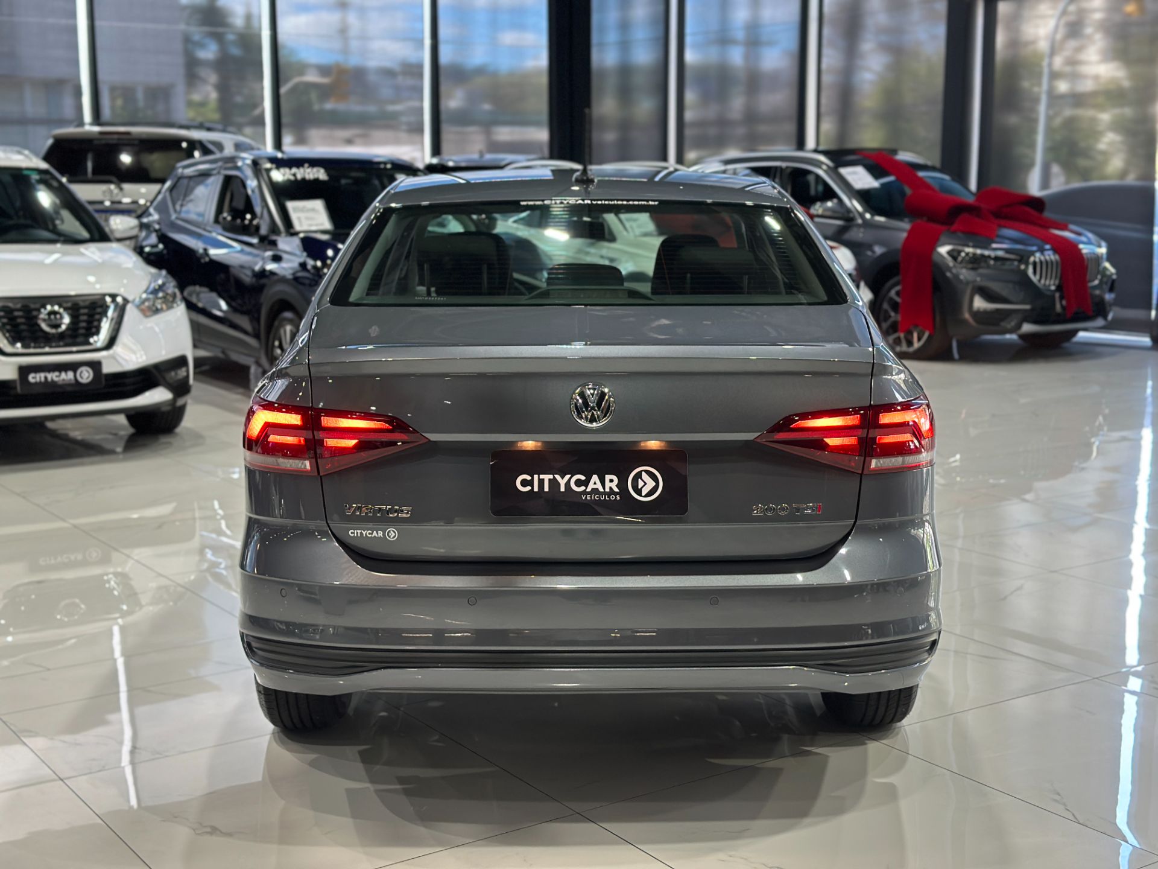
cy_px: 434
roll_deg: +0.2
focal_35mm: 48
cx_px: 579
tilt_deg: -9.6
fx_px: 1606
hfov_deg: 39.7
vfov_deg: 30.3
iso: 200
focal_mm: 6.86
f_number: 1.78
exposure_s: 1/120
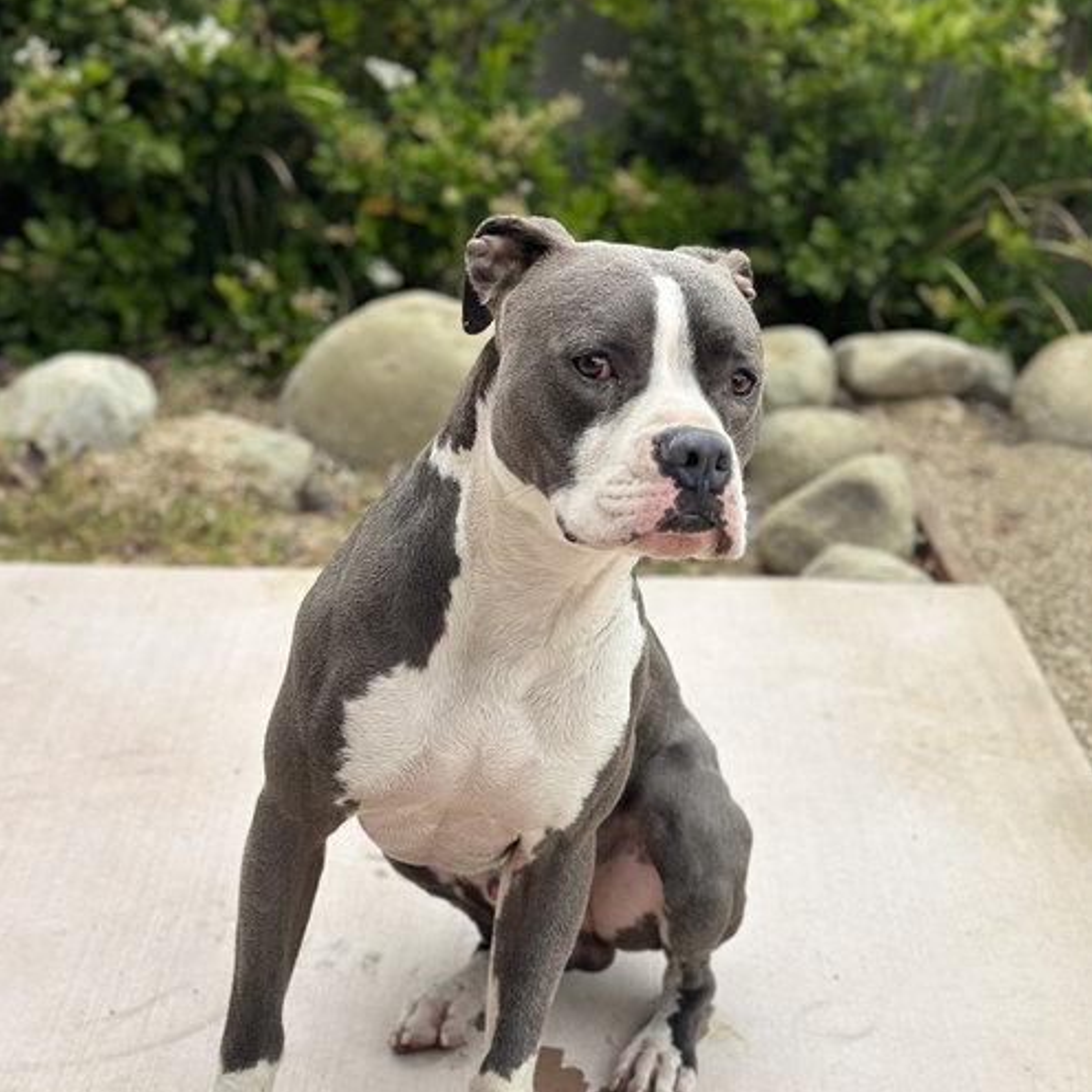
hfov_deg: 30.0
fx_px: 2034
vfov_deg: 30.0
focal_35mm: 57
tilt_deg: -22.7
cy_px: 646
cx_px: 546
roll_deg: -1.9
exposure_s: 1/3058
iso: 80
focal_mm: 6.86
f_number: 1.78
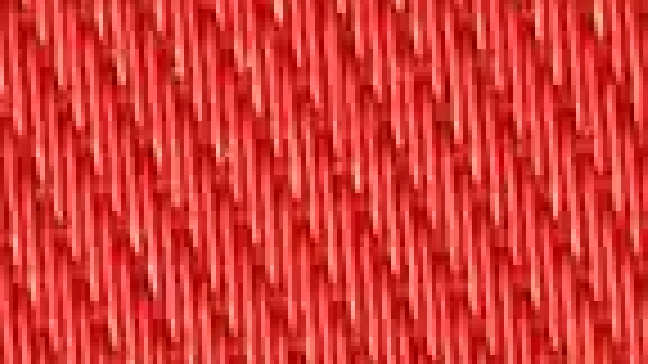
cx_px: -198
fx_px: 4553
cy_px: 1258
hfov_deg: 8.0
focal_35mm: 265
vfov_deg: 4.3
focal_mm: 4.28
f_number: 2.4
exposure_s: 1/15
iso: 80
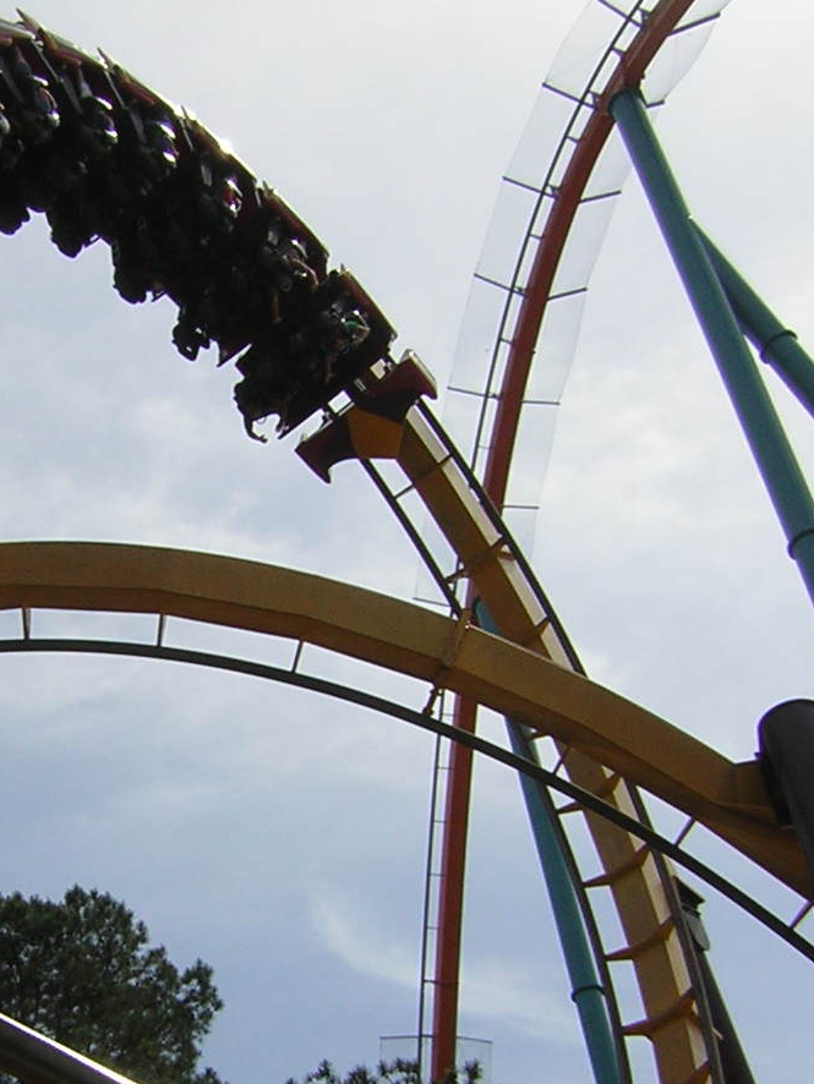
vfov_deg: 29.1
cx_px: 152
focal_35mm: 65
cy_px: 891
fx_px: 2037
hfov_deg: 22.3
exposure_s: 1/635
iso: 50
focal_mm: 4.7
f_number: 5.2
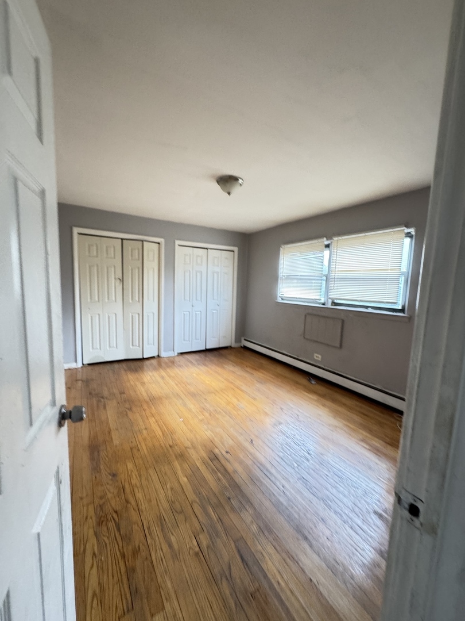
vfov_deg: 102.1
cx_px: 232
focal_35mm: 14
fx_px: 251
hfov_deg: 85.7
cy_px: 310
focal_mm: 2.22
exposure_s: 1/70
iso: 320
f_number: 2.2
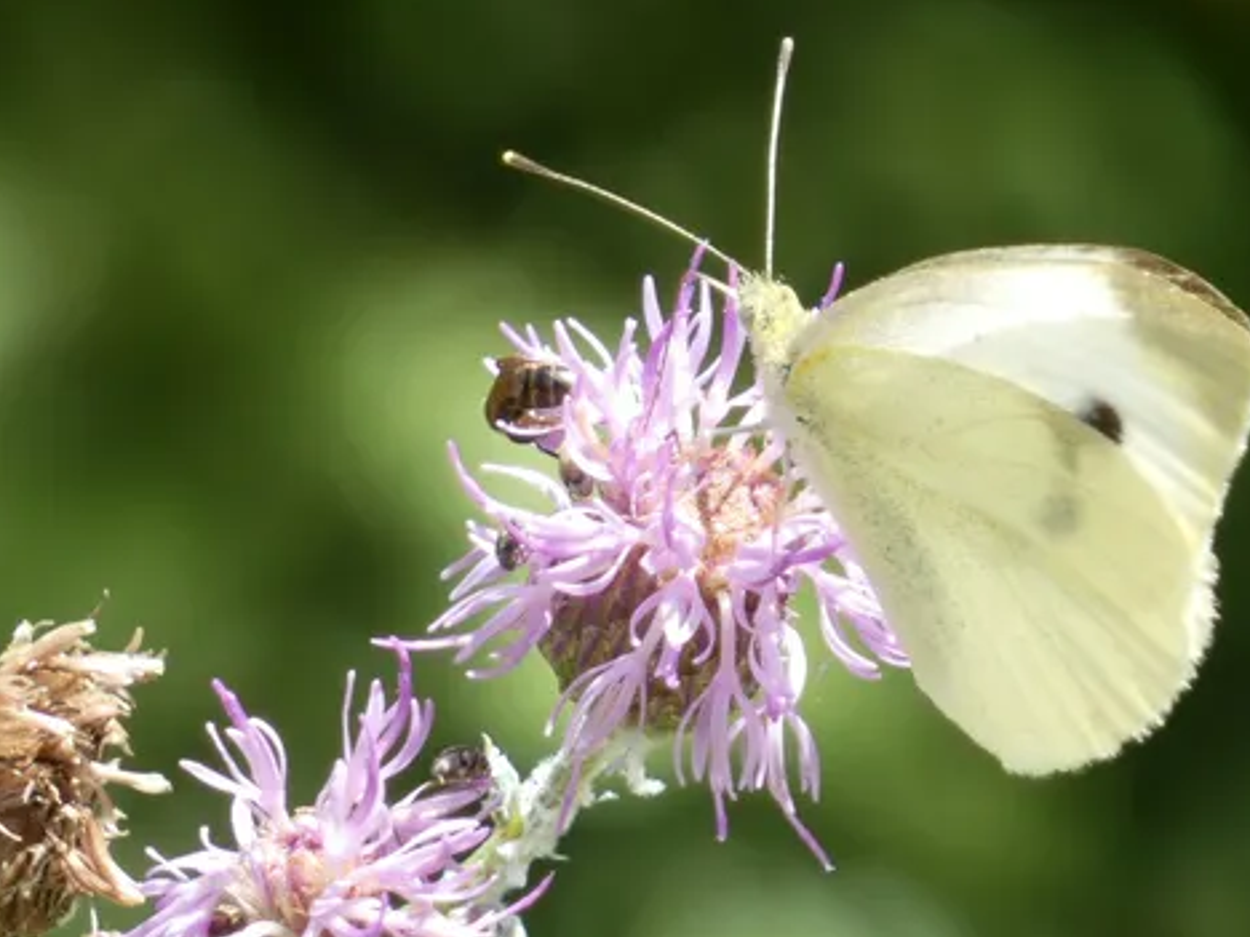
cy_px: 481
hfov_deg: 2.4
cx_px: 807
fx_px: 29647
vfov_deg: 1.8
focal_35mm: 821
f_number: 5.6
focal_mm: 107.6
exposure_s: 1/125
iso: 80
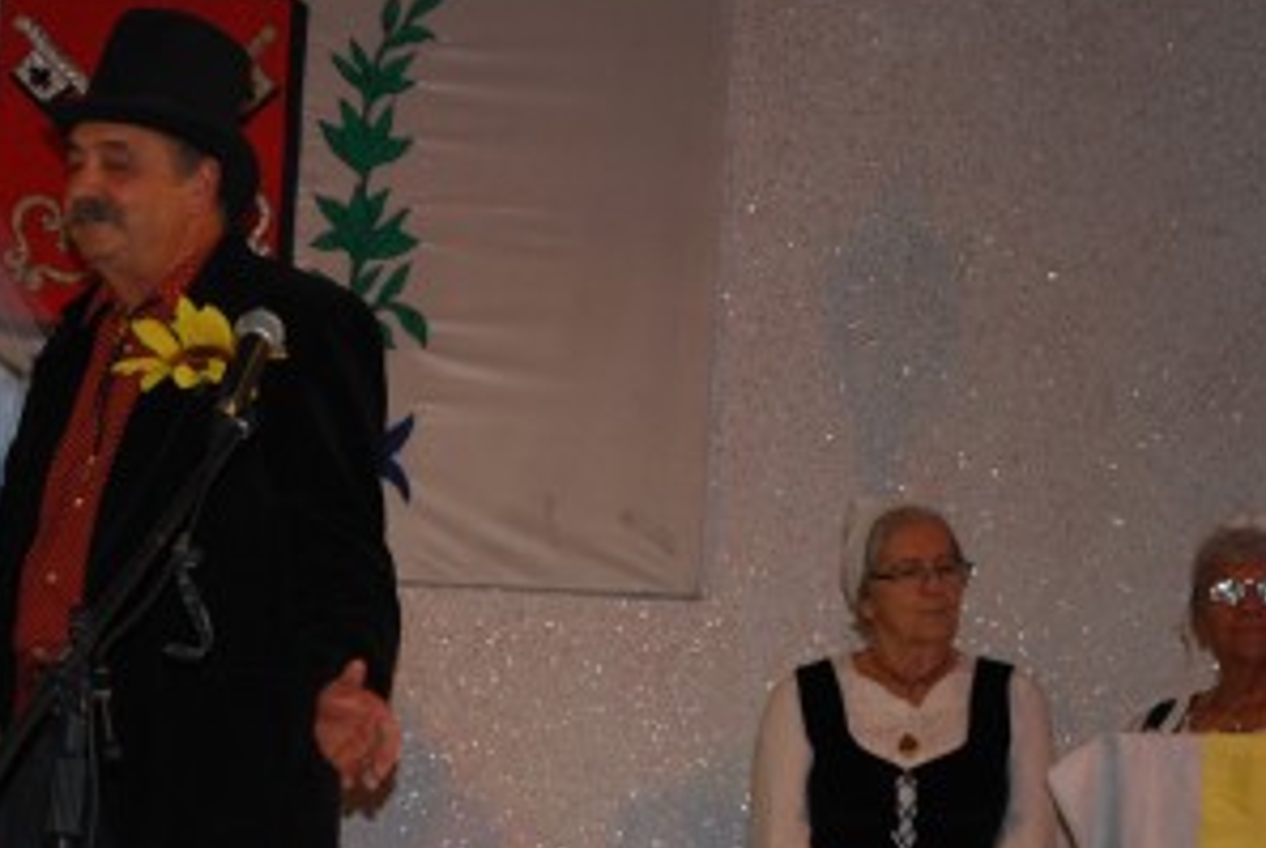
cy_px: 650
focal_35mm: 155
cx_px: 60
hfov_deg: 13.1
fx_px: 5459
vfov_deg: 8.9
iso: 360
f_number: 5.6
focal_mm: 48
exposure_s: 1/60
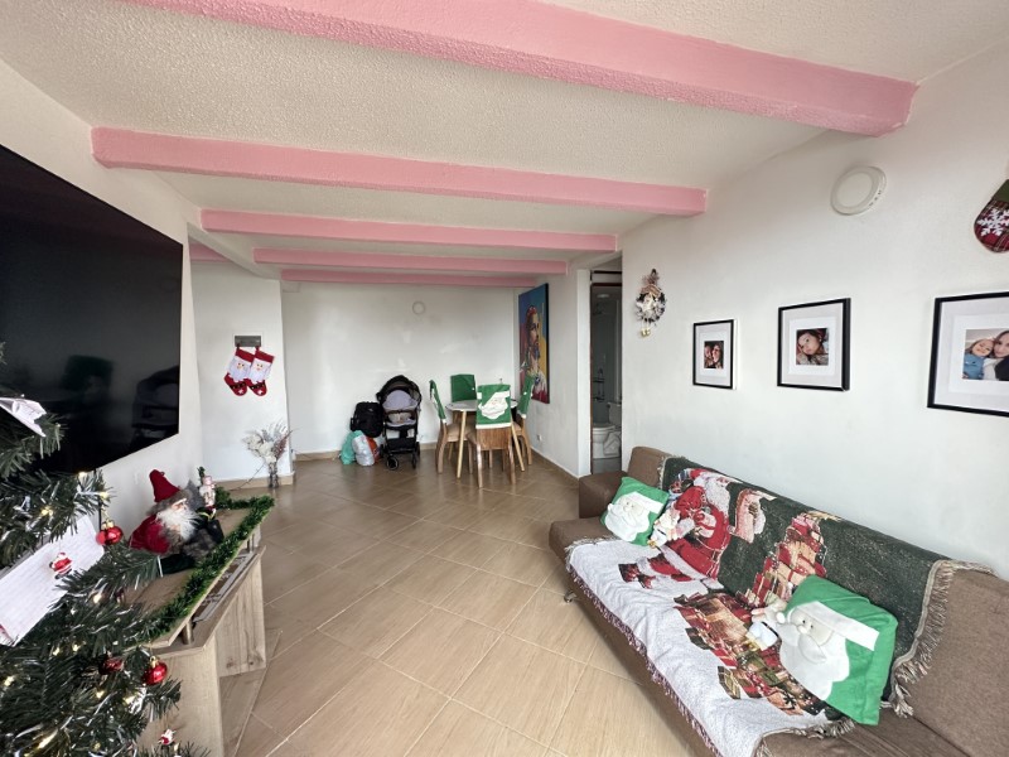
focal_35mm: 14
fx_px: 408
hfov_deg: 102.1
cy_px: 378
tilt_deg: -3.9
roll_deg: +0.0
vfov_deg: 85.7
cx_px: 504
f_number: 2.2
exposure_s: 1/120
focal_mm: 2.22
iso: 250
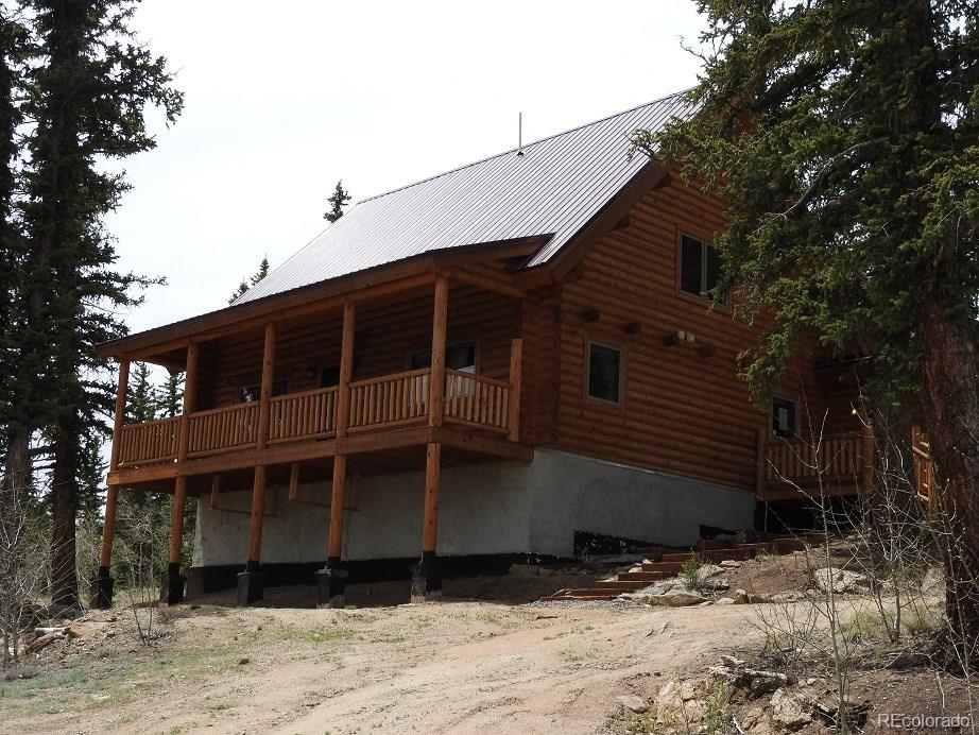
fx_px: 1414
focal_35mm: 50
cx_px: 490
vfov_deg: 29.1
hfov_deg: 38.2
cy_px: 368
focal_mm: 9
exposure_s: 1/1000
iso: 100
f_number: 4
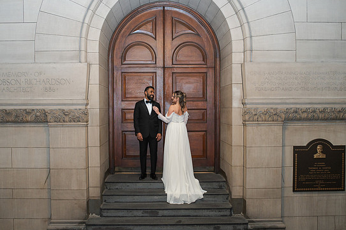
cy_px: 123
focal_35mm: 39
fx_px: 374
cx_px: 159
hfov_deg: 49.6
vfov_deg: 34.1
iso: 1000
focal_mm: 35
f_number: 3.5
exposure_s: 1/200
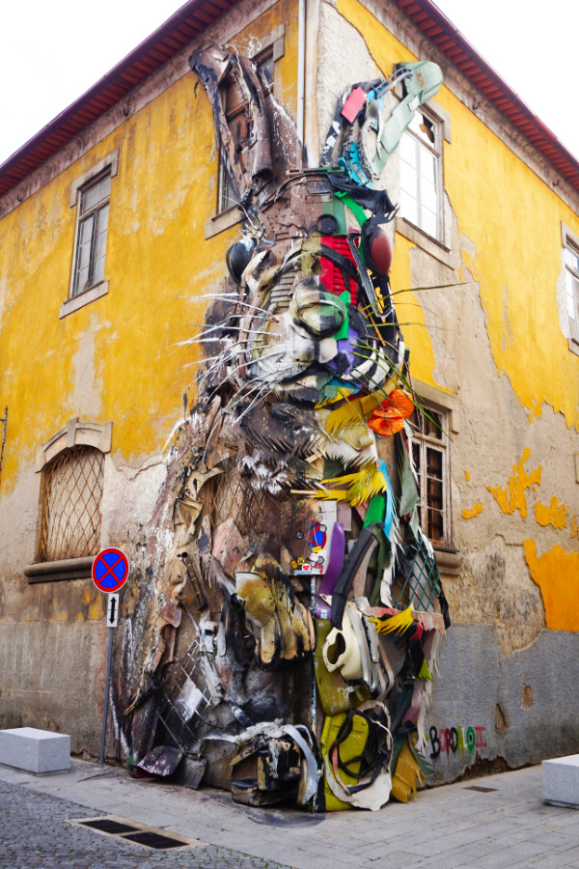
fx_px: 868
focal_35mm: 36
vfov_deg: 53.1
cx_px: 290
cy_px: 434
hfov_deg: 36.9
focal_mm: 24
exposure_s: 1/80
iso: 100
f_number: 8
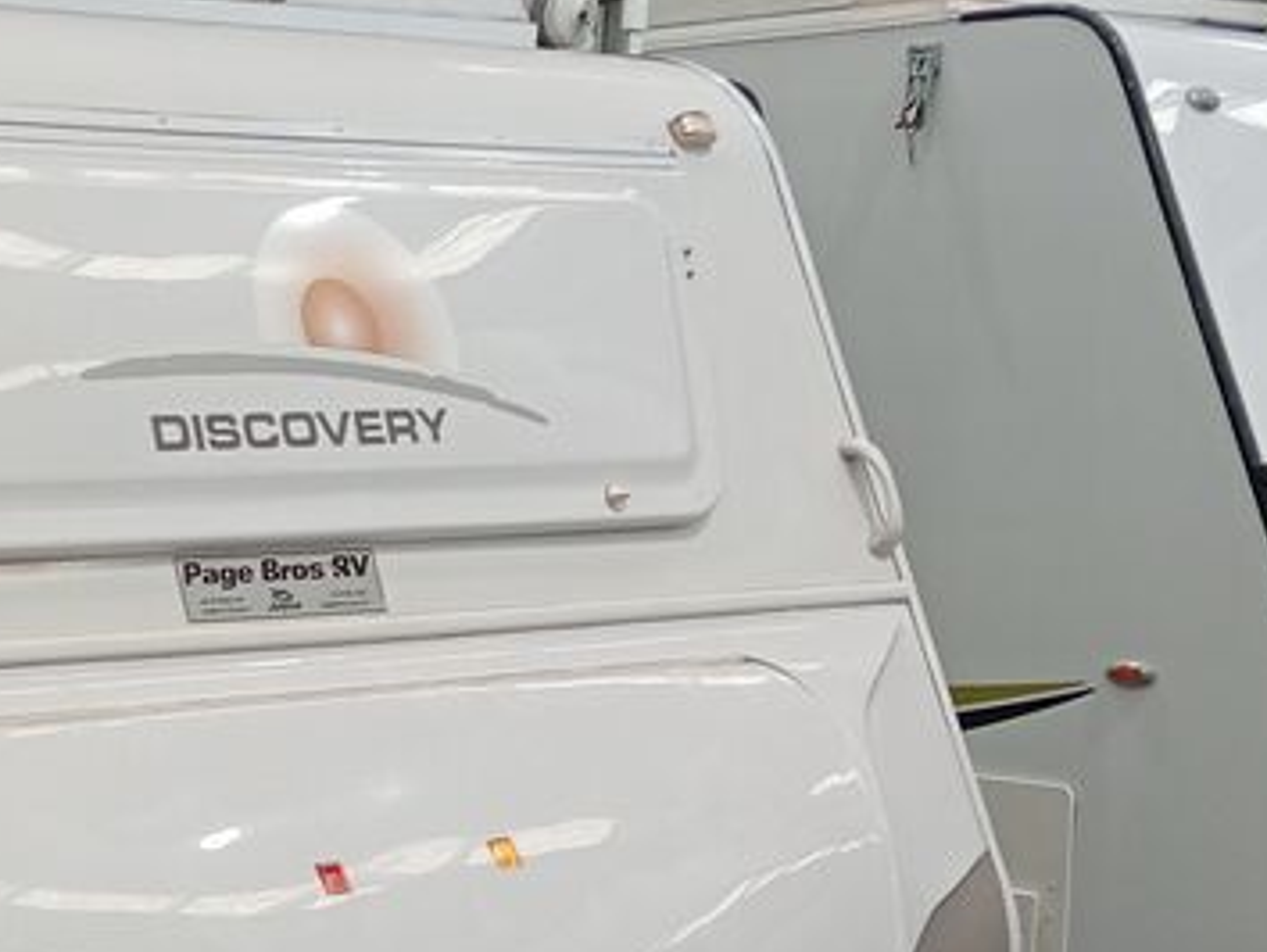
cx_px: -265
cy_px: 730
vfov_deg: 16.9
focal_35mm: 87
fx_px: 3186
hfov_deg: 20.9
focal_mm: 3.98
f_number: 1.8
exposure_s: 1/33.3
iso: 247
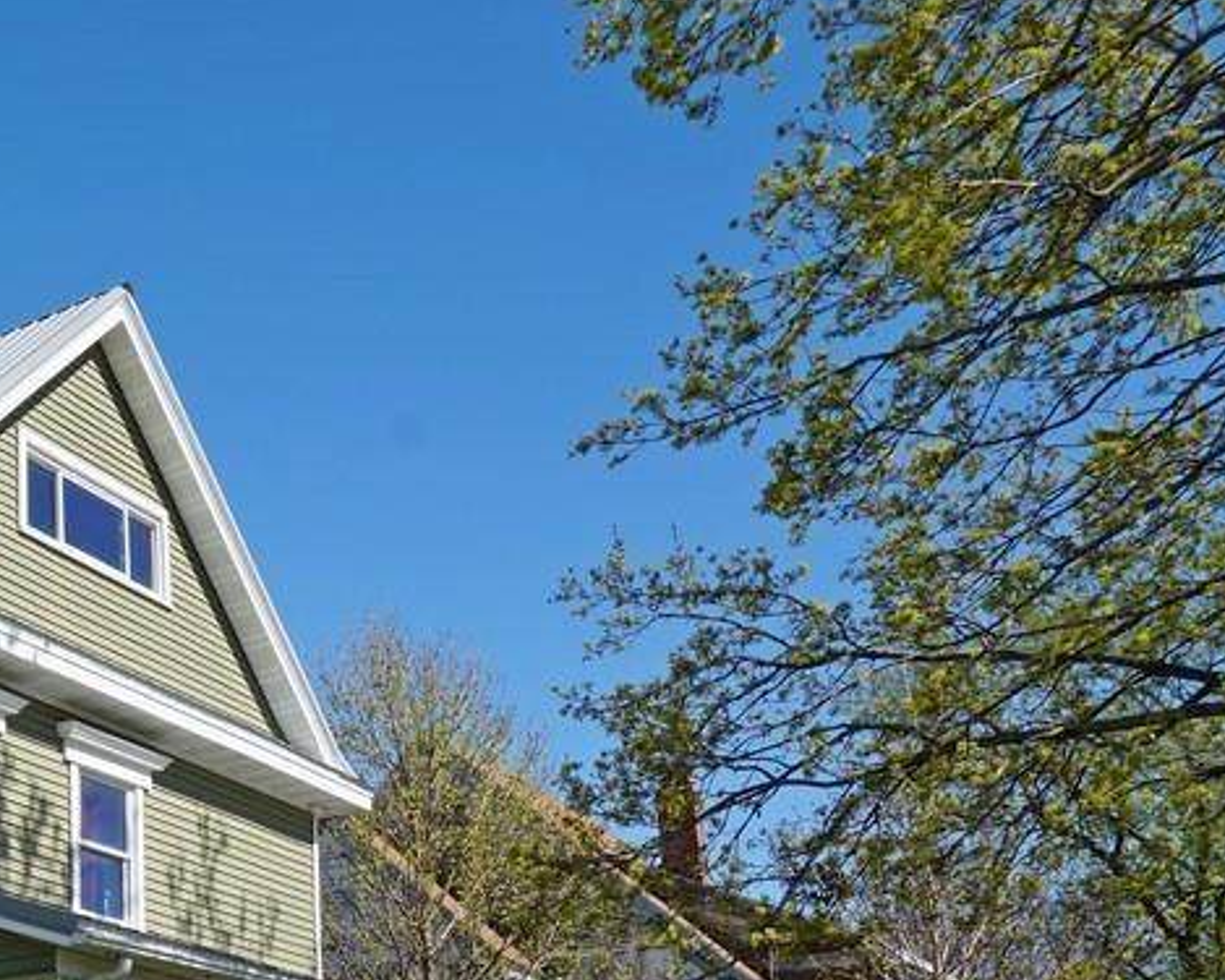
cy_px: 920
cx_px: -135
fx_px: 1885
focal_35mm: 52
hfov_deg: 31.7
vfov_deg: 27.8
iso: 100
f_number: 11
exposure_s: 1/125
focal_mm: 16
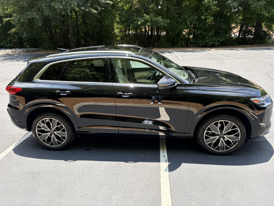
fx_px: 206
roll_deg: +0.3
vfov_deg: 53.1
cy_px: 103
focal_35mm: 26
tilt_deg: -21.3
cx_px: 137
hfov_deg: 67.3
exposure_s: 1/618
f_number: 1.6
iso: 50
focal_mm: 5.96
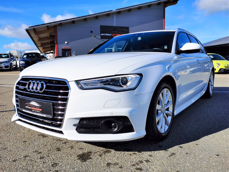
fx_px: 185
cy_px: 86
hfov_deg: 63.4
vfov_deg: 49.7
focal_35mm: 28
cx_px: 114
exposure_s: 1/4310
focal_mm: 5.58
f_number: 1.8
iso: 50
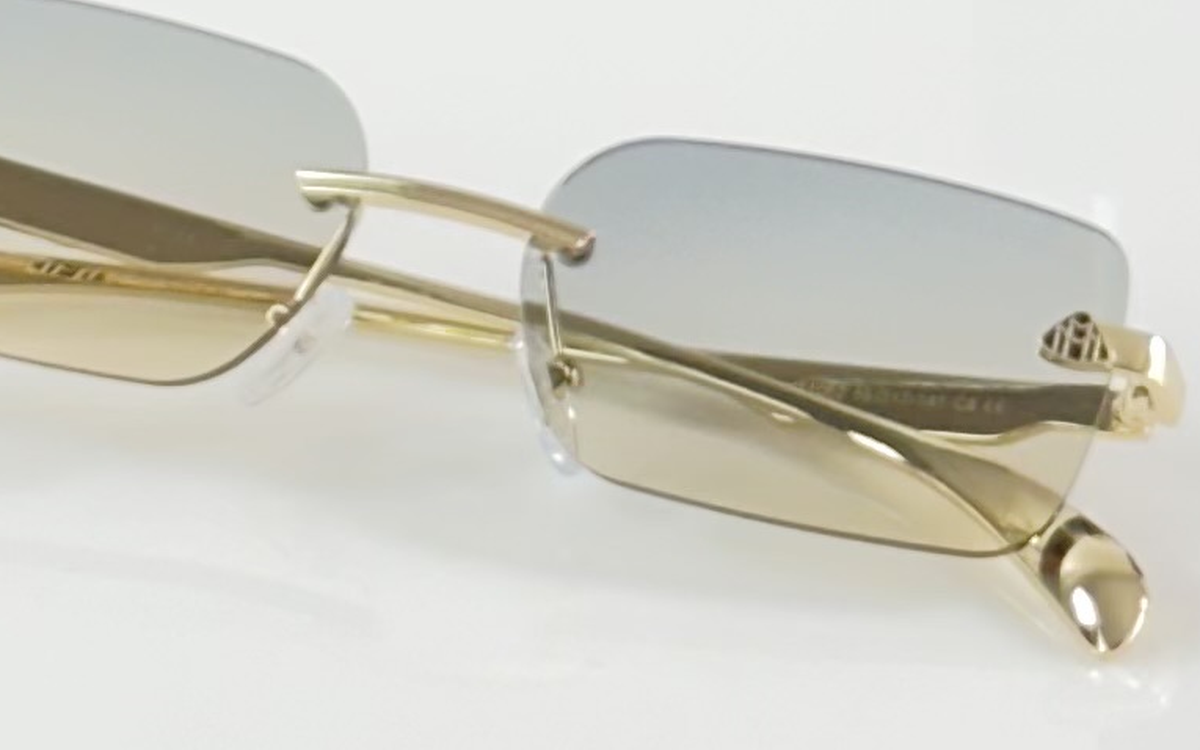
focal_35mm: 268
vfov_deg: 4.7
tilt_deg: -19.3
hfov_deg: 7.8
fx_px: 8764
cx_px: 307
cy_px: -1271
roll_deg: +1.6
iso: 80
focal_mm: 6.86
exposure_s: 1/100
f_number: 1.78
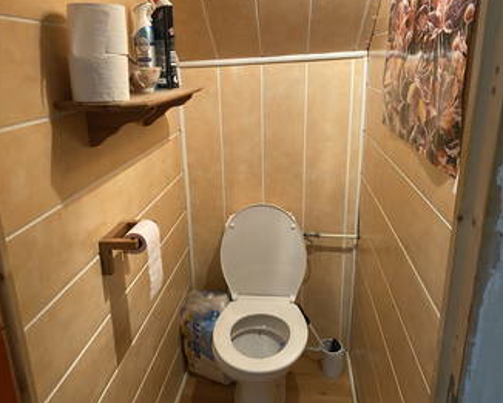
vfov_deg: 51.5
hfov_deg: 62.2
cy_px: 198
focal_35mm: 28
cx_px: 242
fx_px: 417
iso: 500
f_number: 1.8
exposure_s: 1/33
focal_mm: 4.25
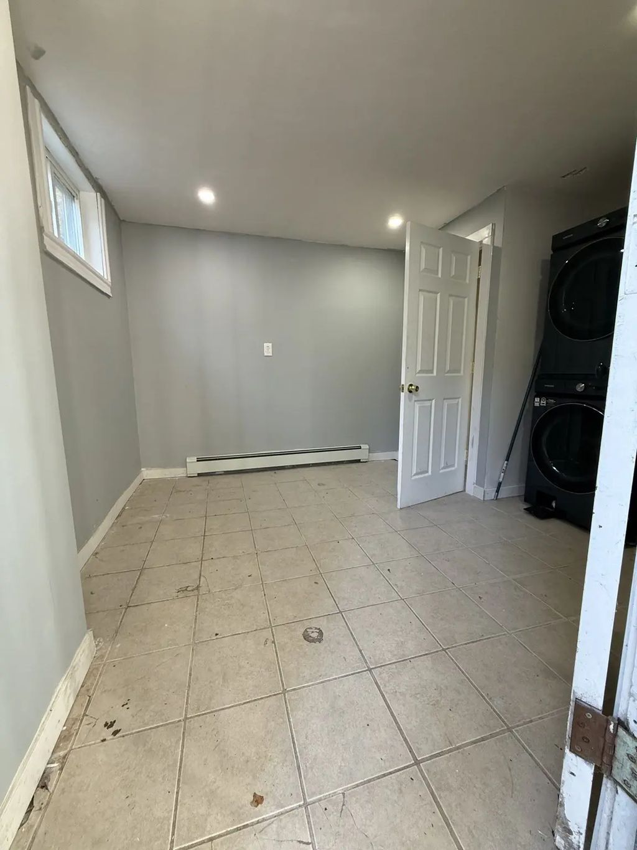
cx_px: 318
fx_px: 343
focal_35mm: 14
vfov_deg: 102.1
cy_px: 425
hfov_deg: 85.7
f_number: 2.2
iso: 200
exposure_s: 1/120
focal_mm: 2.22
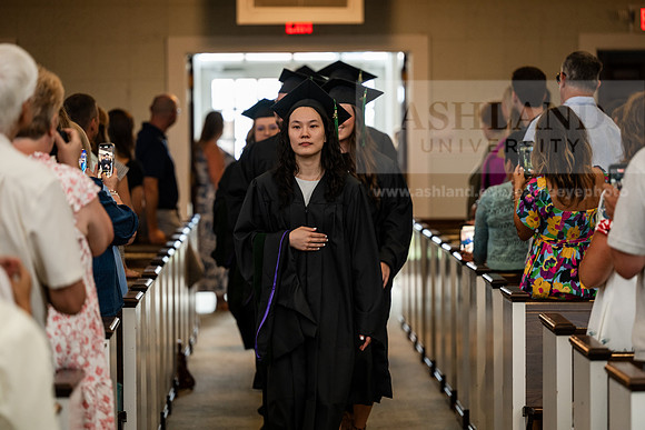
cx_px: 322
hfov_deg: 14.2
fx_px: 2598
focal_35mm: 145
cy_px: 215
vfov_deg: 9.5
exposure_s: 1/200
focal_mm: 145
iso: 1250
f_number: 3.2
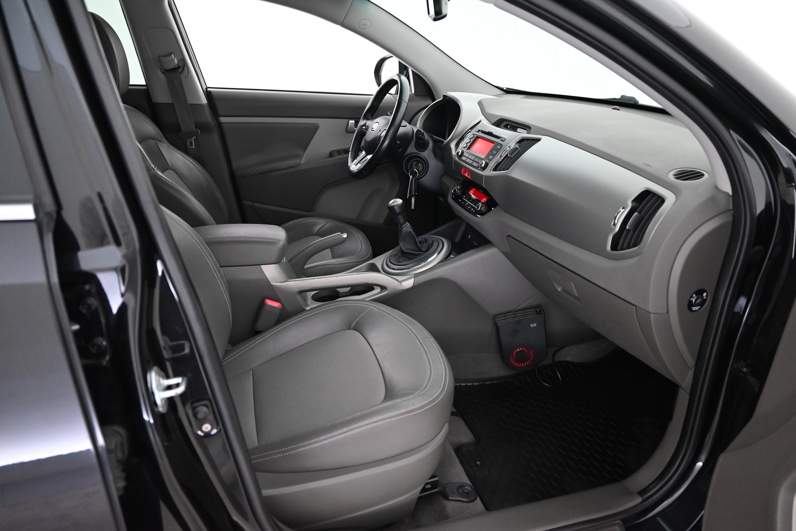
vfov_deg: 53.1
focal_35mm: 24
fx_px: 531
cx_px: 398
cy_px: 266
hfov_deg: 73.7
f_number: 4
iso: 4500
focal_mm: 24
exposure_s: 1/60
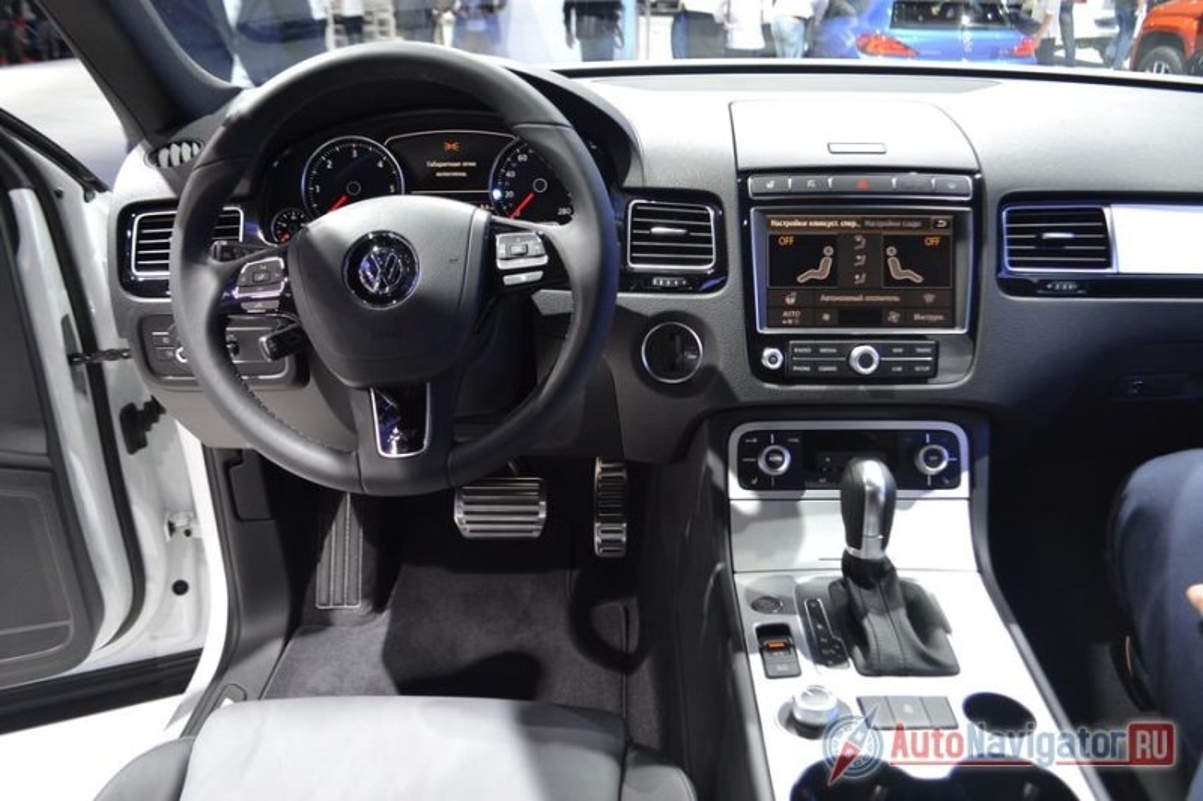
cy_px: 400
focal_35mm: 27
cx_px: 602
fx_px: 902
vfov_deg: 47.9
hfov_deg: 67.4
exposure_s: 1/60
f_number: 3.5
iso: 450
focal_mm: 18
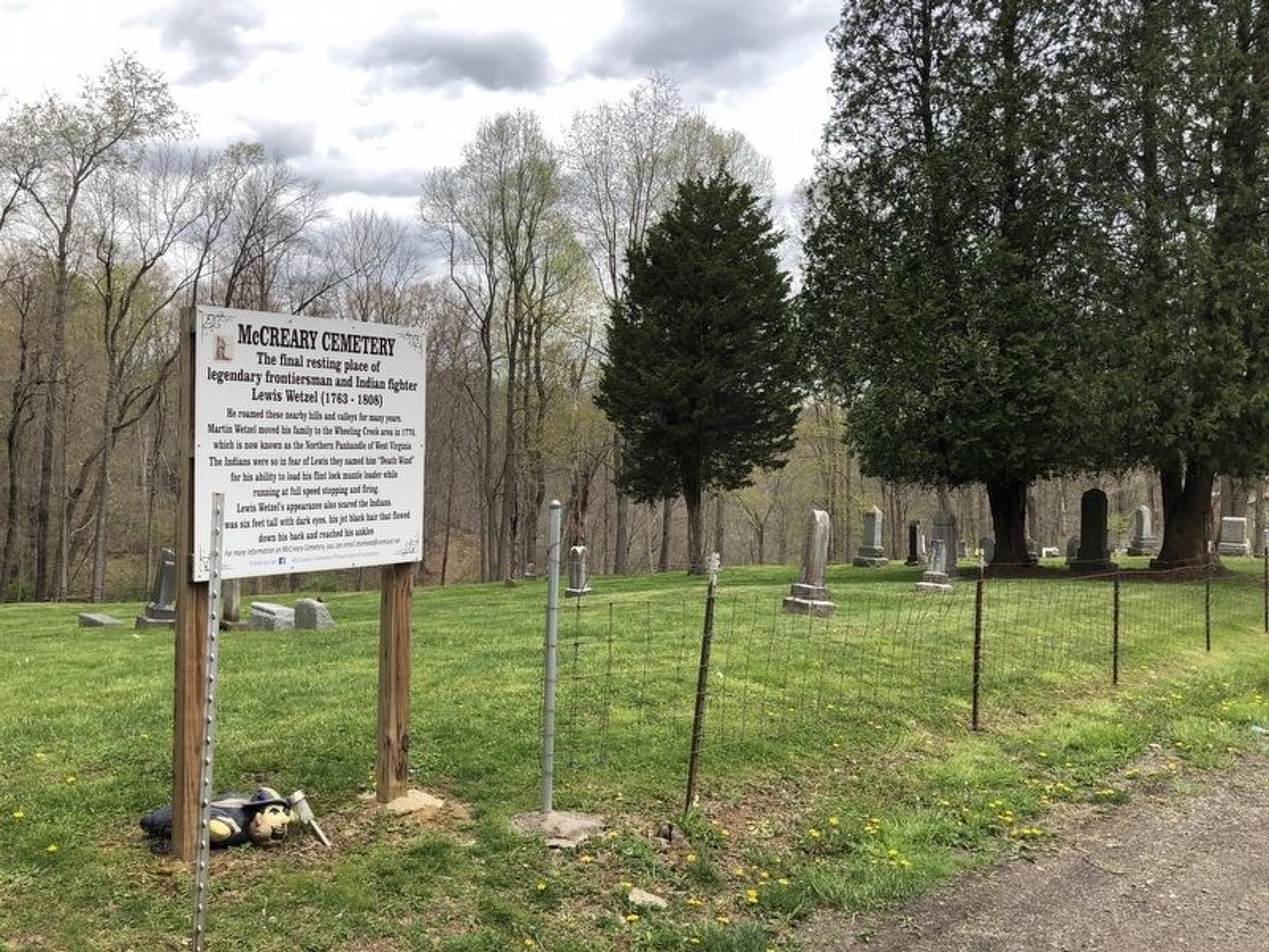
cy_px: 476
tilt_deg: -1.4
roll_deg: +0.2
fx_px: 1026
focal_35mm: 28
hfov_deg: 63.4
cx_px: 634
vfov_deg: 49.7
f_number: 1.8
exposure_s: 1/1499
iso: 20
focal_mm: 3.99
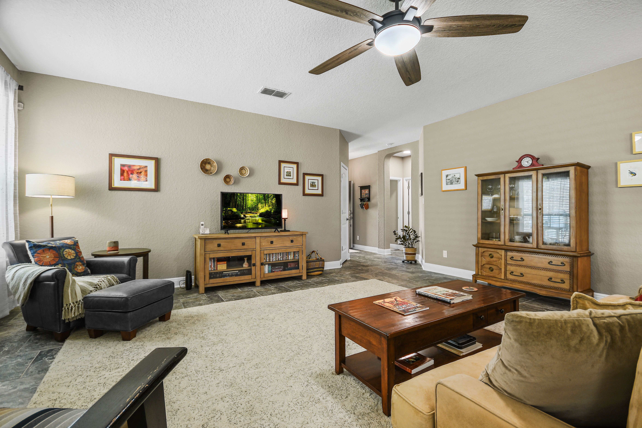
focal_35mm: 15
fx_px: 268
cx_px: 321
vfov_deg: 77.3
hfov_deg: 100.4
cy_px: 214
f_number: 5.6
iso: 125
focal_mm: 10
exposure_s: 1/25
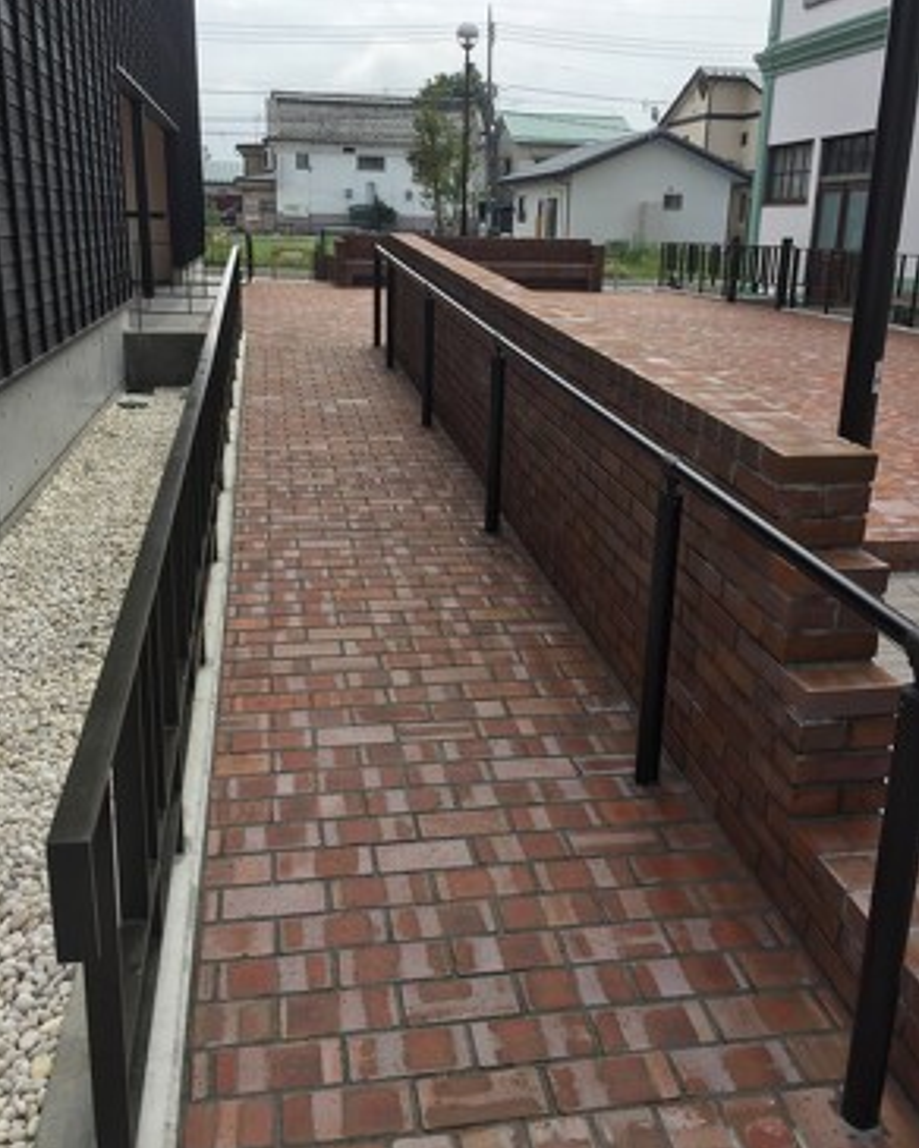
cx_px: 453
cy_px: 550
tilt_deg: -15.3
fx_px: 1054
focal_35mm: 31
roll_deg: -0.4
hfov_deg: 47.1
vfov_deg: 57.2
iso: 32
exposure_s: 1/1980
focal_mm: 4.15
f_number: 2.2
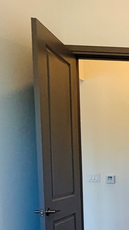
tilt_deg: -3.9
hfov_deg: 16.3
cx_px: 278
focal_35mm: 50
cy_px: 202
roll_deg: -0.6
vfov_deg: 38.8
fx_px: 304
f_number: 2.2
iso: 125
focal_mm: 2.22
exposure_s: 1/120
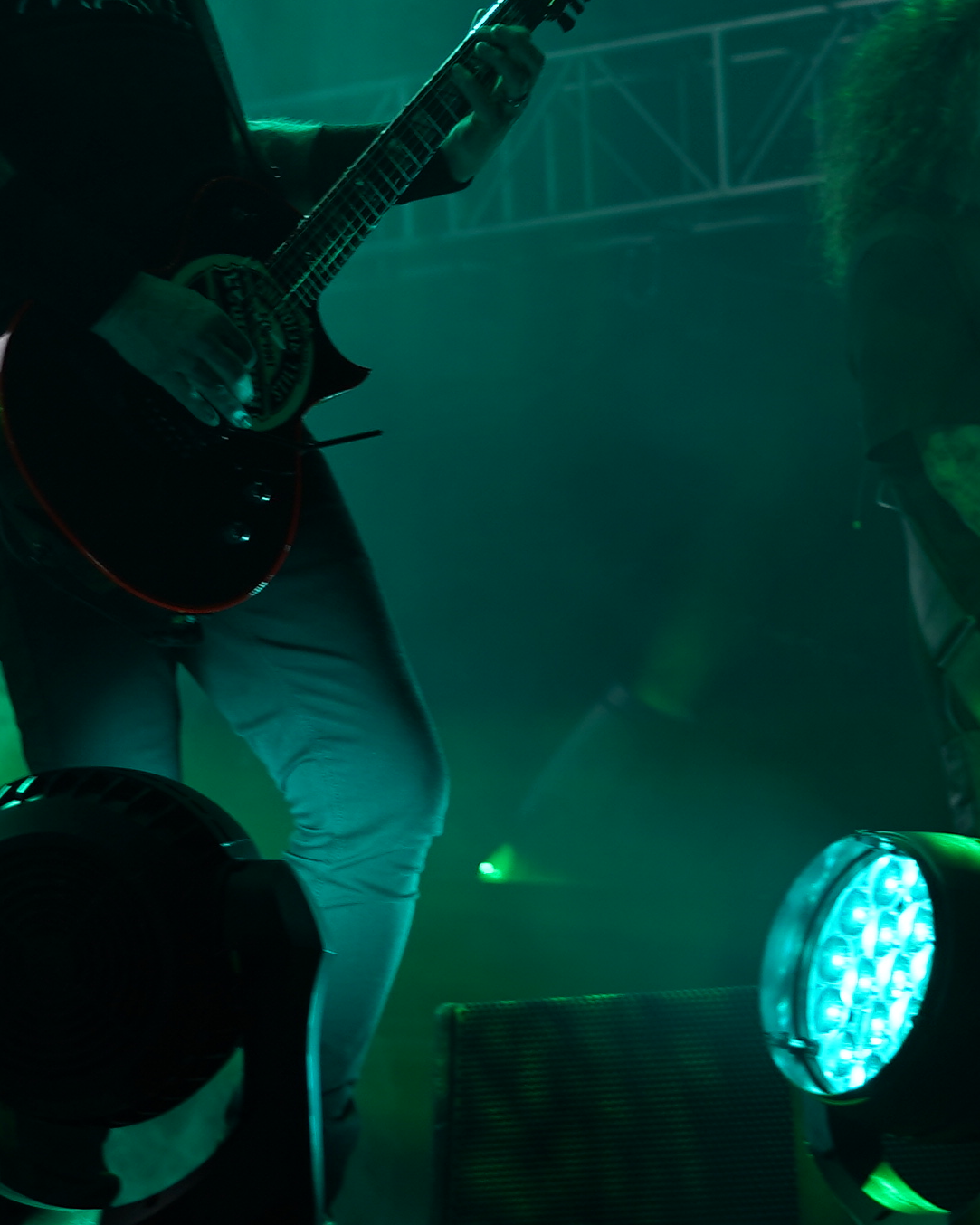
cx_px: 374
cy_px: 88
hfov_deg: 7.4
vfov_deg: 9.2
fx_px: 7542
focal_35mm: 208
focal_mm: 50
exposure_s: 1/60
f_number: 4
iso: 125
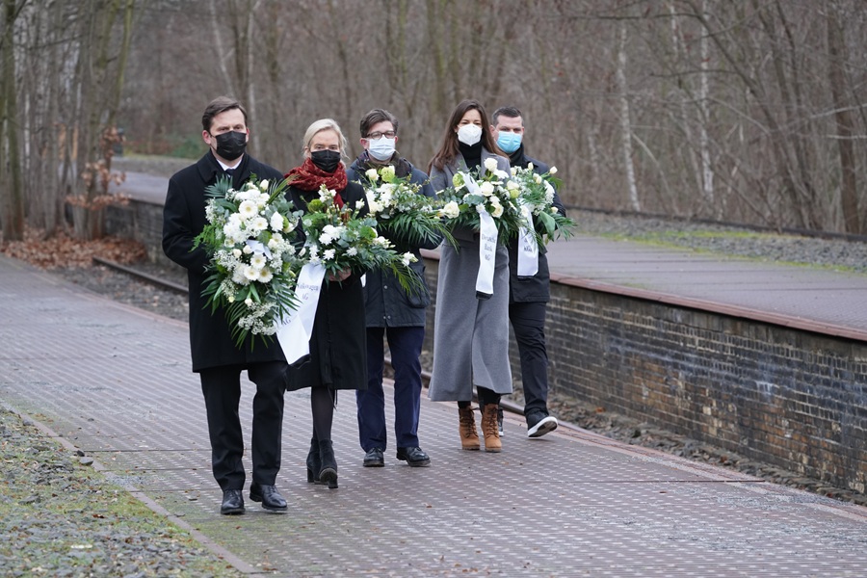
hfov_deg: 11.7
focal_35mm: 175
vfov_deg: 7.8
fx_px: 4214
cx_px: 434
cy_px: 289
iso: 1600
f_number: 6.3
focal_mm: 175
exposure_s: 1/250
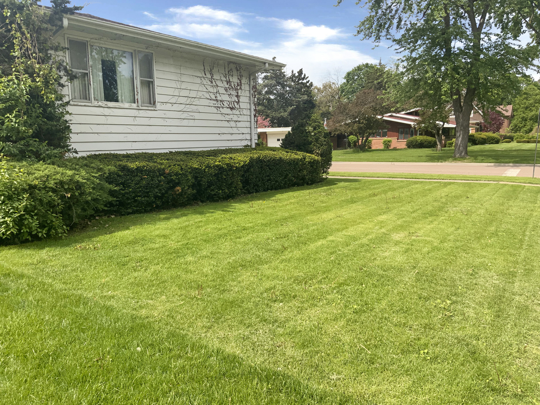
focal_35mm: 29
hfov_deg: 61.7
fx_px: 452
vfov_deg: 48.2
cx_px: 270
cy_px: 202
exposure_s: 1/1121
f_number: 1.8
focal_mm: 3
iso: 16
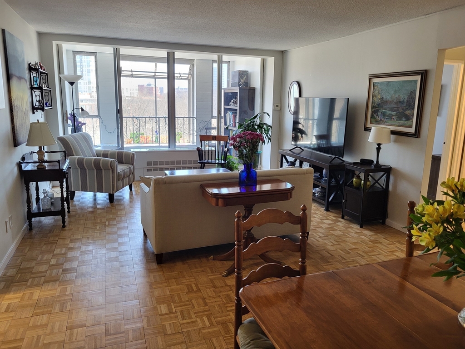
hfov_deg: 67.3
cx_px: 232
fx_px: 349
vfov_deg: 53.1
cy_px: 174
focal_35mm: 26
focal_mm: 5.4
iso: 250
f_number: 1.8
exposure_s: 1/120
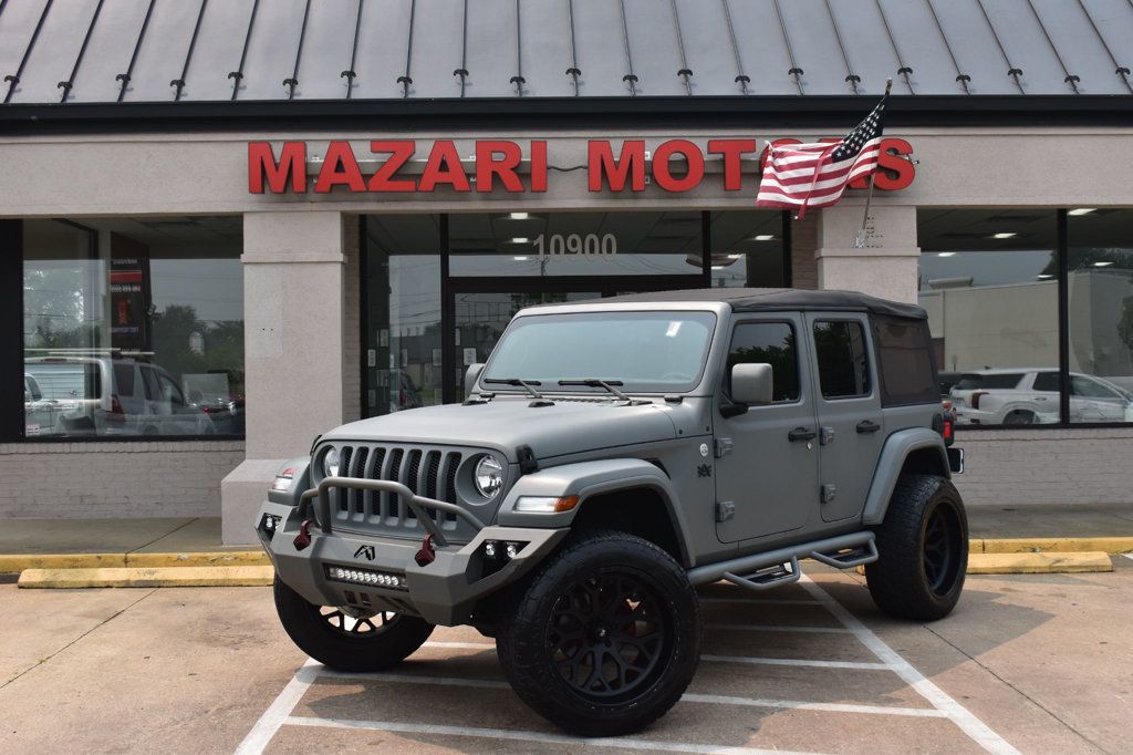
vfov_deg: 29.8
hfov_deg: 43.6
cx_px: 566
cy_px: 378
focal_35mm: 45
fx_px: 1416
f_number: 11
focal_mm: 30
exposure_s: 1/500
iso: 400
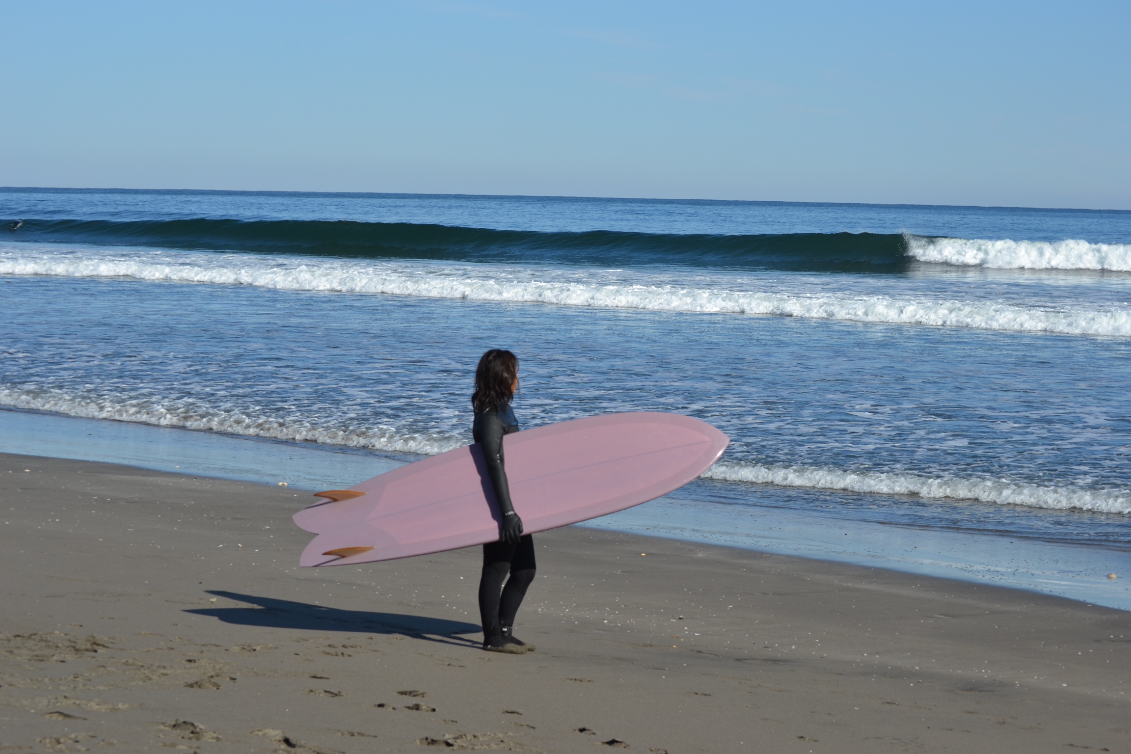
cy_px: 377
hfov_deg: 24.6
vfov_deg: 16.6
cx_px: 566
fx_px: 2592
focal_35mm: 82
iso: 100
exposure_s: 1/320
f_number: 9
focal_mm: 55
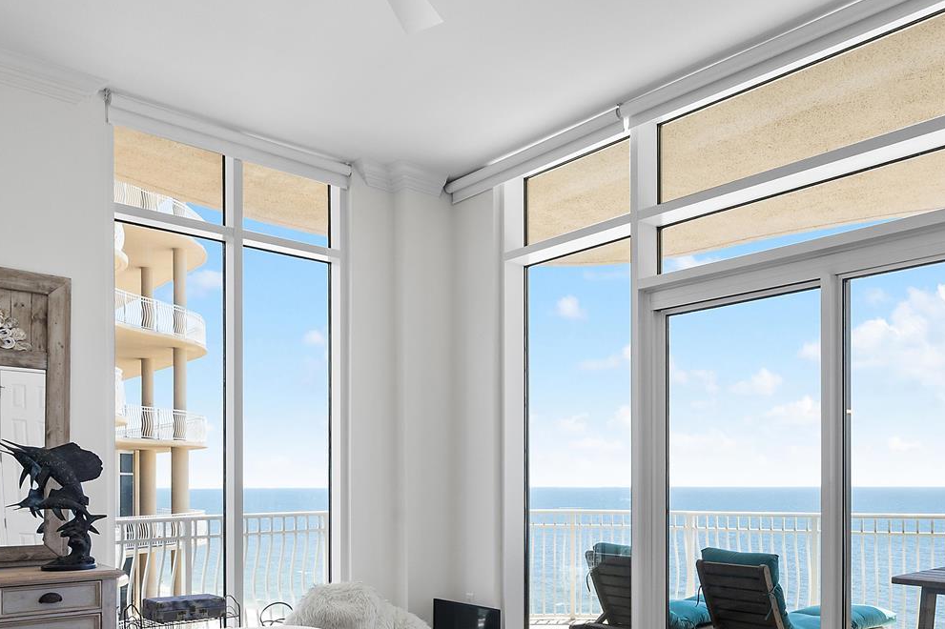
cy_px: 471
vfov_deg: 41.1
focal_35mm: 31
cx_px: 584
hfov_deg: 59.6
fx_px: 813
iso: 400
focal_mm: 10
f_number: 8
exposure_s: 1/30
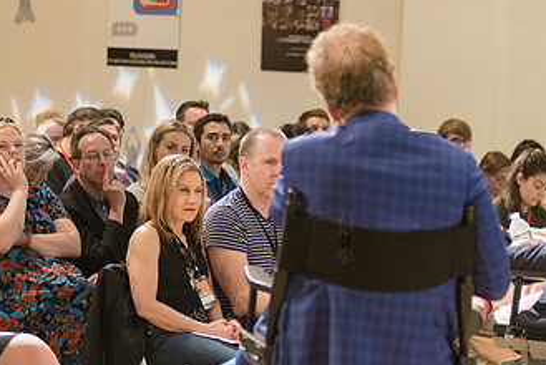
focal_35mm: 141
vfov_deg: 9.7
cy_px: 235
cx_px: 345
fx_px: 2140
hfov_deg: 14.5
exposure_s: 1/200
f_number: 2.8
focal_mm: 80
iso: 4000
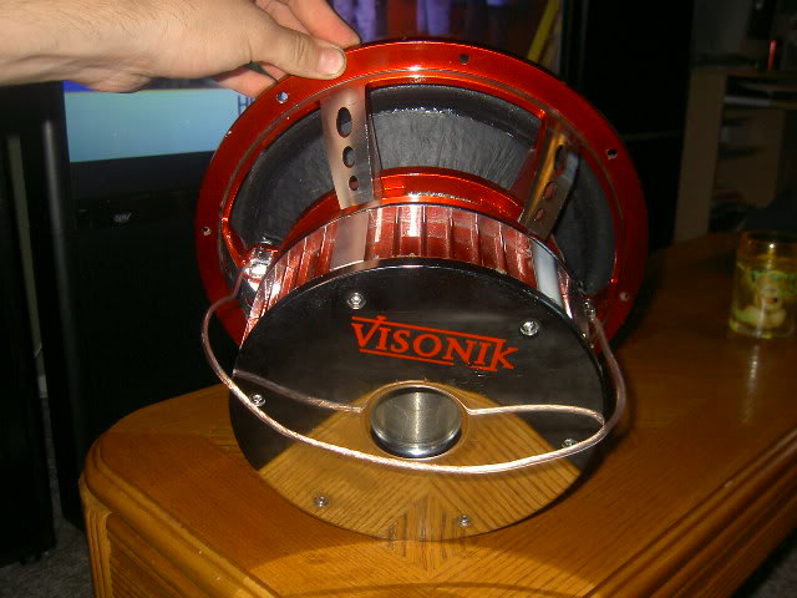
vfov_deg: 41.8
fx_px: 783
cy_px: 299
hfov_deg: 54.0
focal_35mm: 34
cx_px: 398
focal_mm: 5.6
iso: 100
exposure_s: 1/60
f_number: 2.8
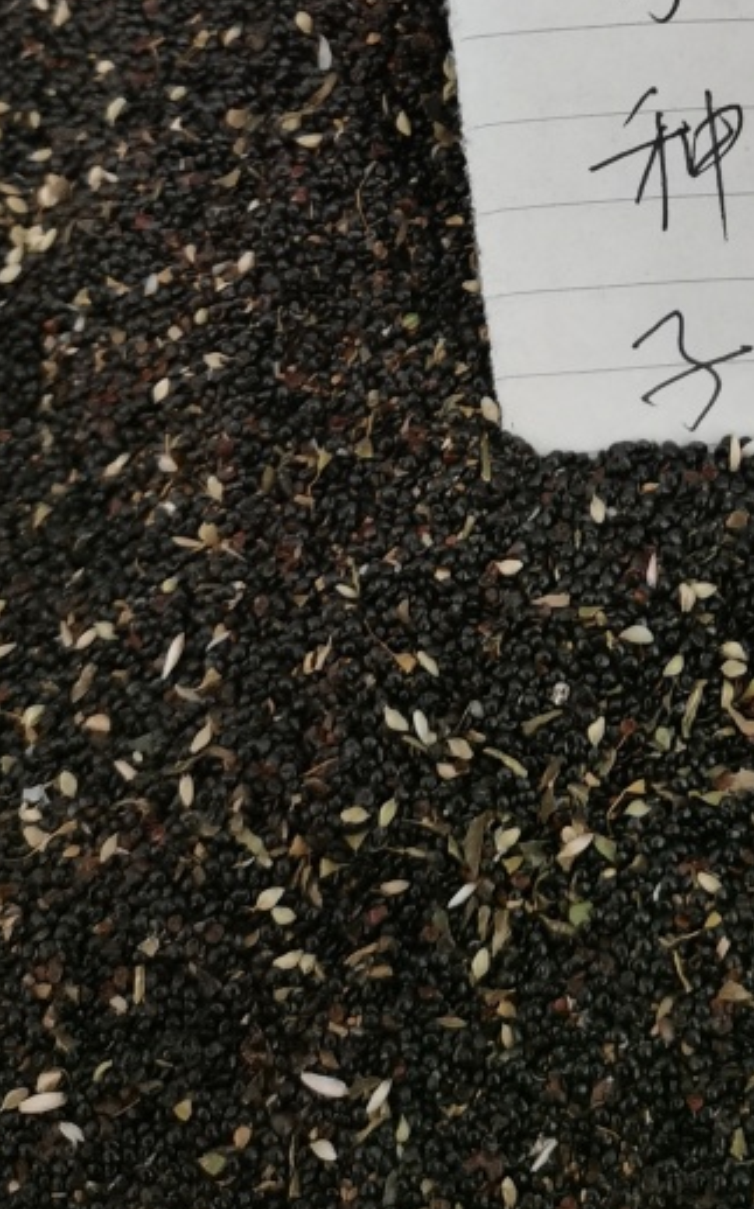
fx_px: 1943
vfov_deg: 32.6
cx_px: 761
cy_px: 95
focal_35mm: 59
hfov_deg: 21.2
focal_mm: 5.58
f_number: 1.8
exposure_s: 1/33.3
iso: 640
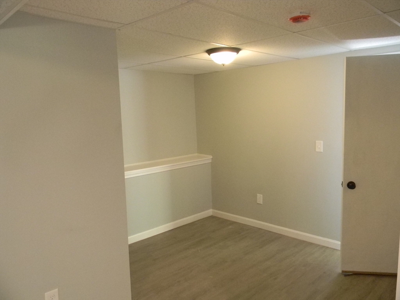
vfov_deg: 49.7
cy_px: 150
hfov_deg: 63.4
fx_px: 324
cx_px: 200
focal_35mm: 28
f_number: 3.5
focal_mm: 5
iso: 693
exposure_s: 1/26
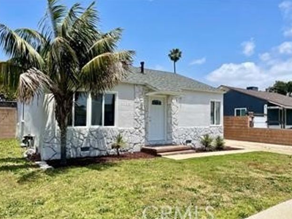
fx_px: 228
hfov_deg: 65.3
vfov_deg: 51.3
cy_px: 112
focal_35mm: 27
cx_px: 145
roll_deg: -0.2
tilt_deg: +1.6
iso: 32
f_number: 1.6
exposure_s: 1/4132
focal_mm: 4.2
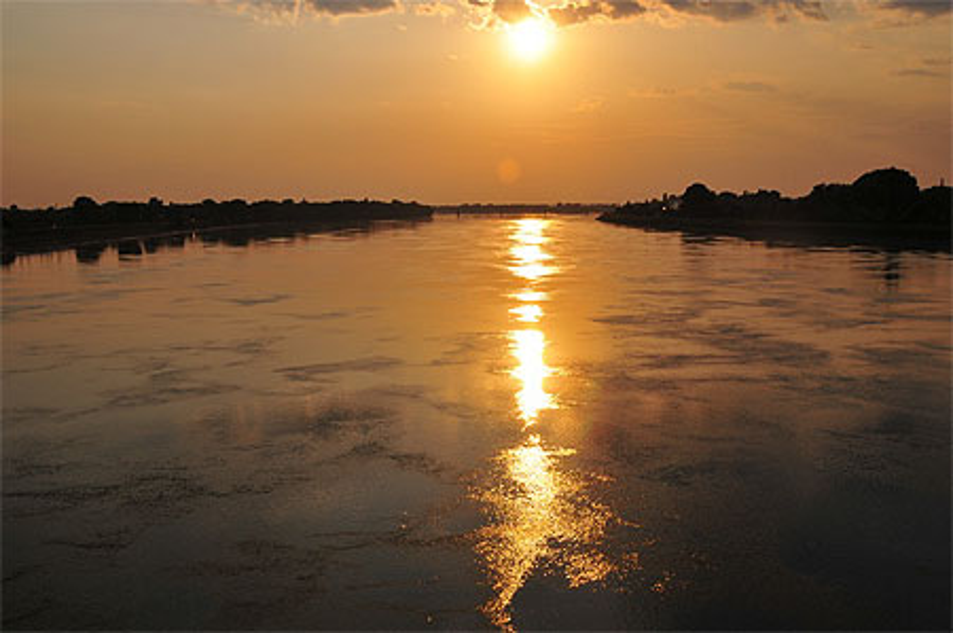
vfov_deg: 32.9
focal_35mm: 40
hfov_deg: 48.0
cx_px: 476
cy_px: 316
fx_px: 1071
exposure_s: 1/750
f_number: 13
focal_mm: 27
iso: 200
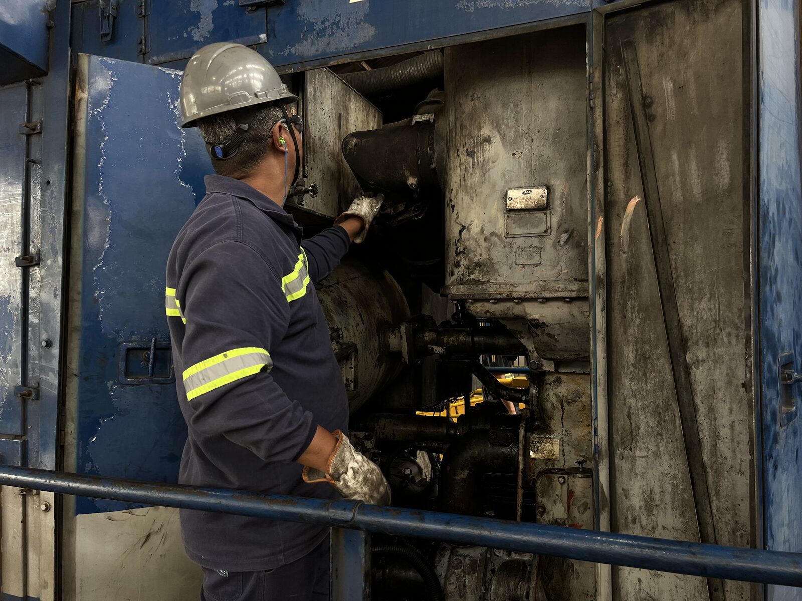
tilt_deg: +1.5
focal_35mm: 26
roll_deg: +0.5
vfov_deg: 53.1
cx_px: 401
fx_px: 602
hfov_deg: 67.3
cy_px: 300
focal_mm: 5.1
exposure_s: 1/120
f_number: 1.6
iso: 64
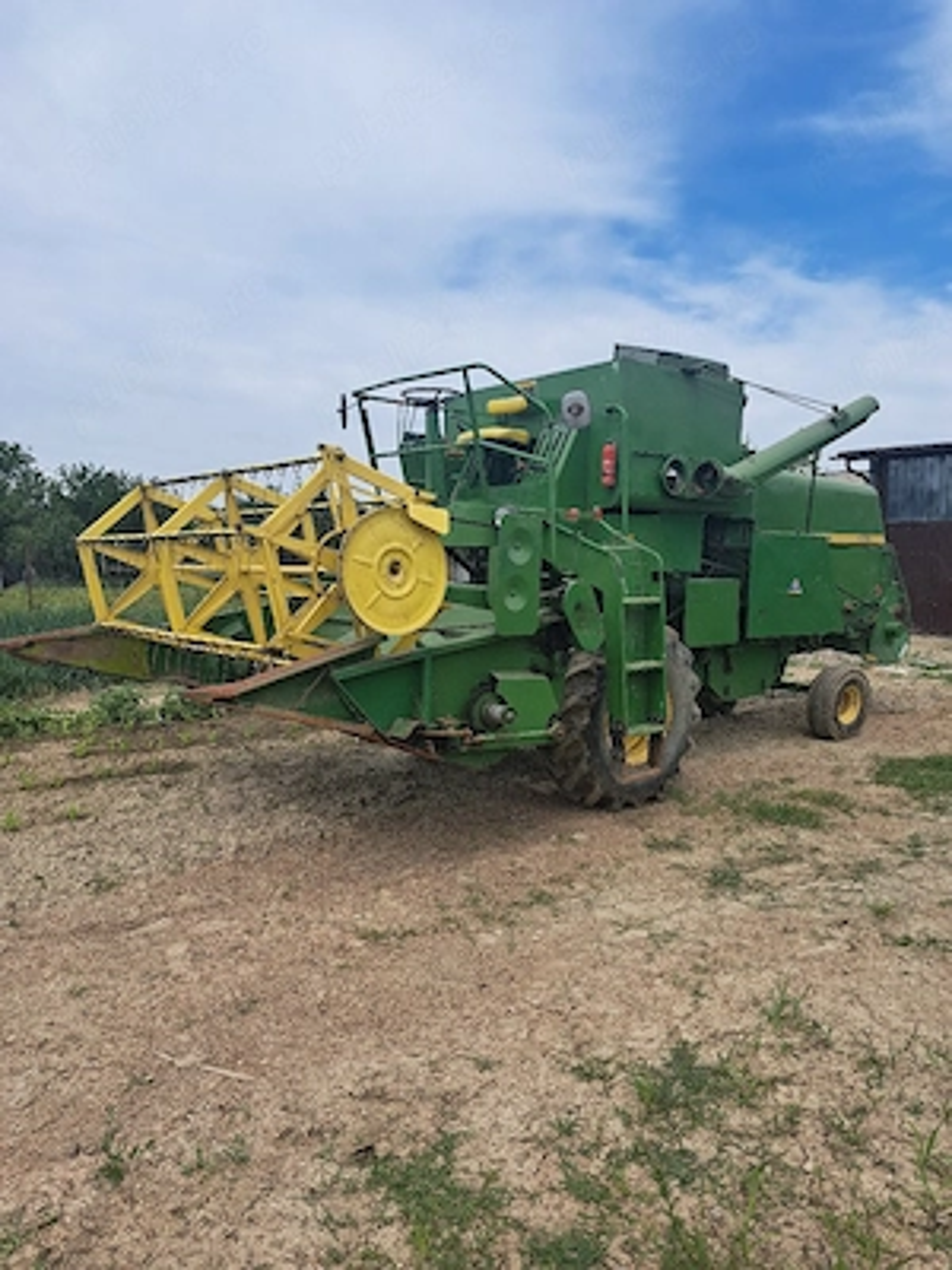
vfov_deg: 71.6
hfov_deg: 56.8
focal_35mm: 24
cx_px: 476
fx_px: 880
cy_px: 635
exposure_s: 1/1250
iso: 50
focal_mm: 5.23
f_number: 1.8
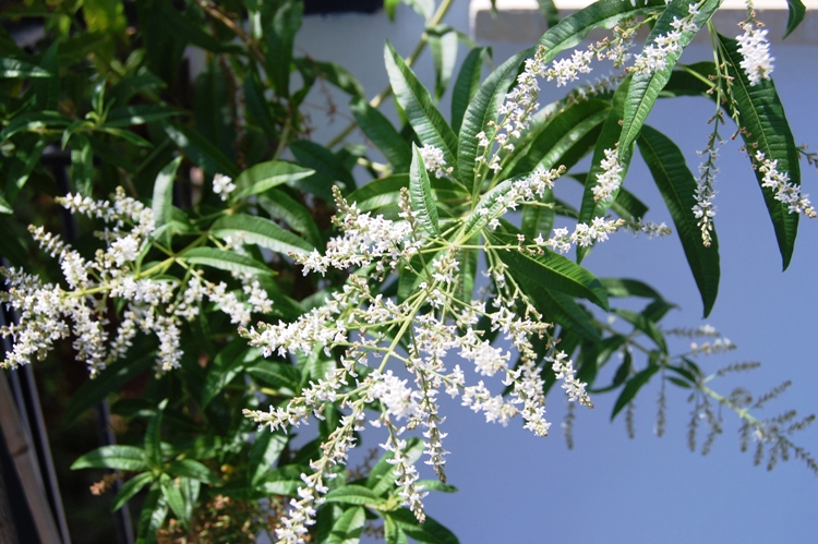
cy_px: 272
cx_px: 409
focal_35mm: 48
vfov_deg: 28.0
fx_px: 1090
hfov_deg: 41.1
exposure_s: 1/320
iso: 200
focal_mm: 32
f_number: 8
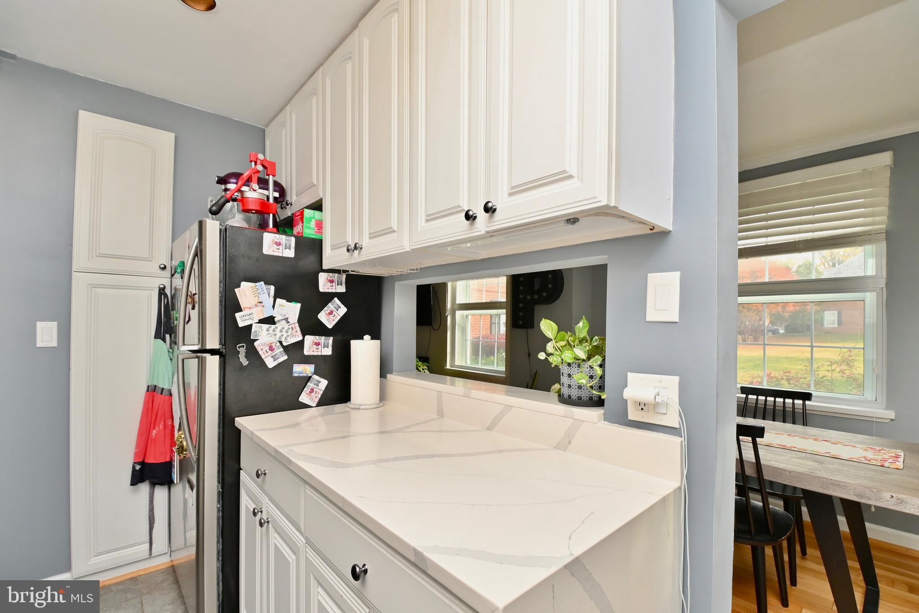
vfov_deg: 77.3
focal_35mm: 15
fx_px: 383
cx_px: 460
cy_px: 306
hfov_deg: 100.4
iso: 200
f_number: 7.1
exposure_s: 1/80
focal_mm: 10
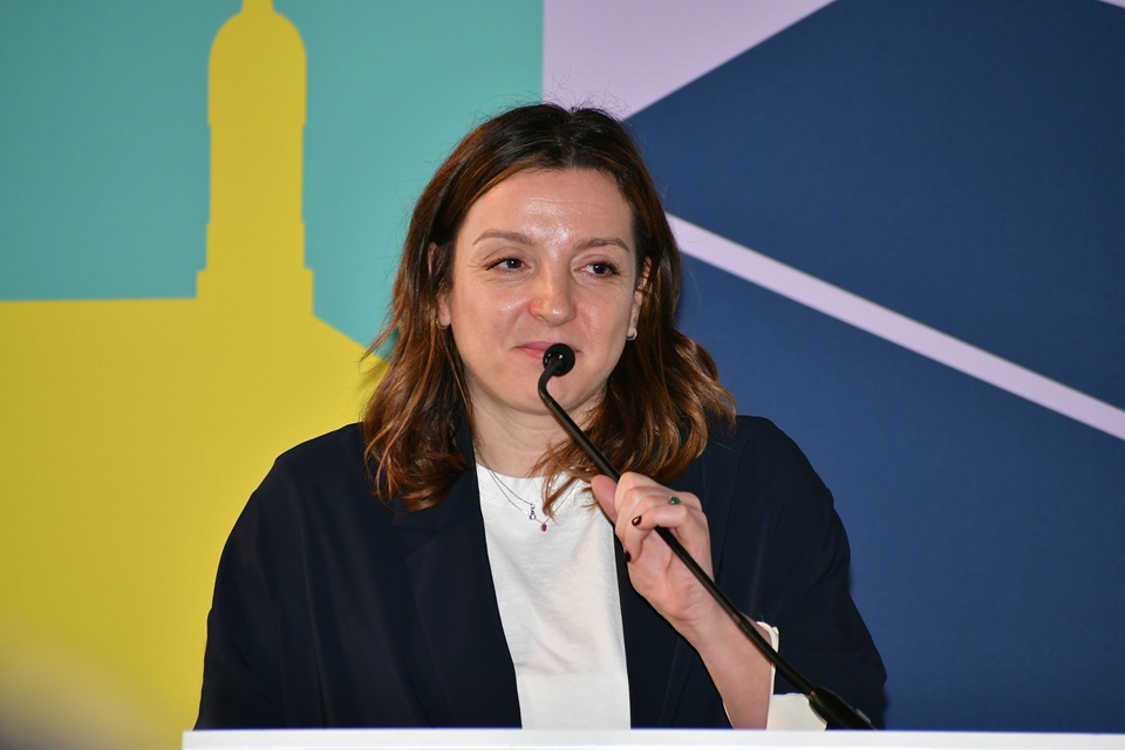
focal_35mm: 390
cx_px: 562
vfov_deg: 3.5
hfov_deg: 5.3
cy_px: 375
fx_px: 12187
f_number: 6
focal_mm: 260
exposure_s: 1/200
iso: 1000
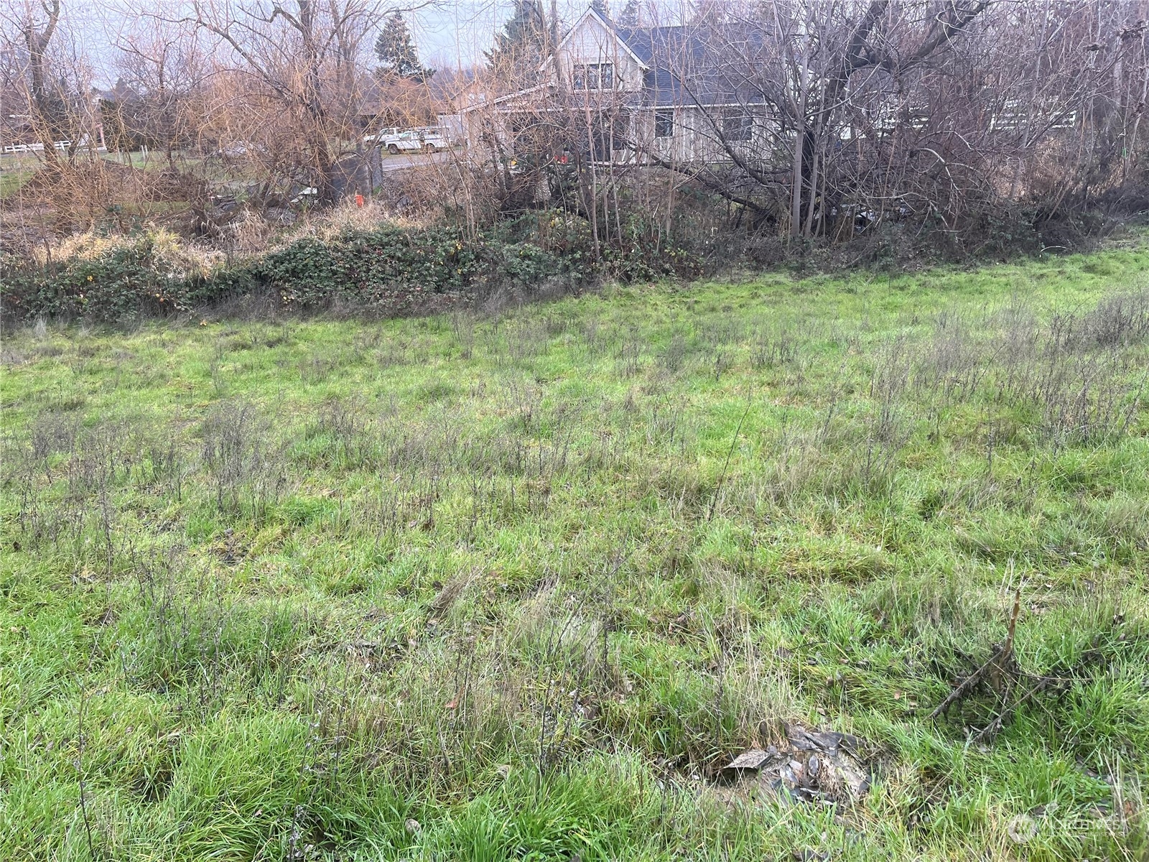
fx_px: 863
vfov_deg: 53.1
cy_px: 431
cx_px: 574
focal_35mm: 26
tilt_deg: -20.6
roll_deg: +1.3
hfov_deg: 67.3
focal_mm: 5.1
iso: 50
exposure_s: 1/253
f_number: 1.6
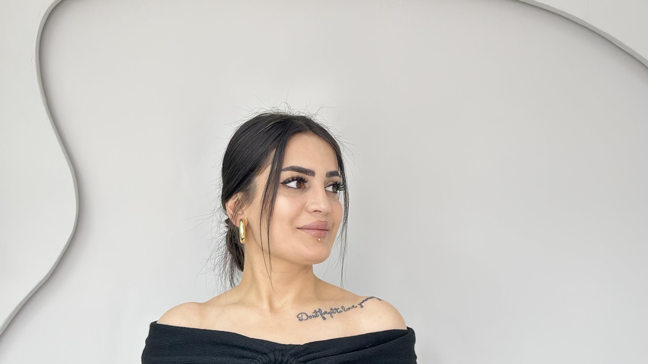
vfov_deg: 16.7
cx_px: 325
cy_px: 397
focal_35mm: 70
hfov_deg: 30.2
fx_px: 1203
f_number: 1.78
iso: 80
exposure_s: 1/100
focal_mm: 6.86
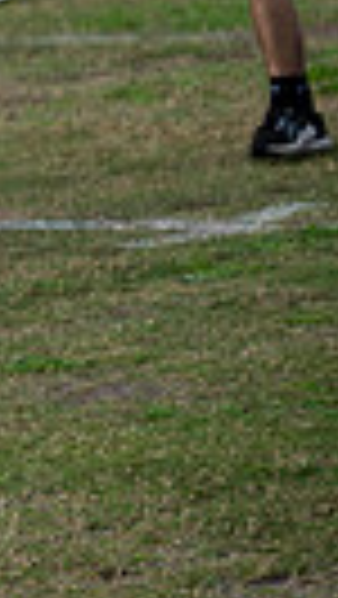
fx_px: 5105
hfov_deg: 3.6
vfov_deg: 6.7
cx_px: -937
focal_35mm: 321
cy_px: -155
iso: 125
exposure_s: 1/1250
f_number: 2.8
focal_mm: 70
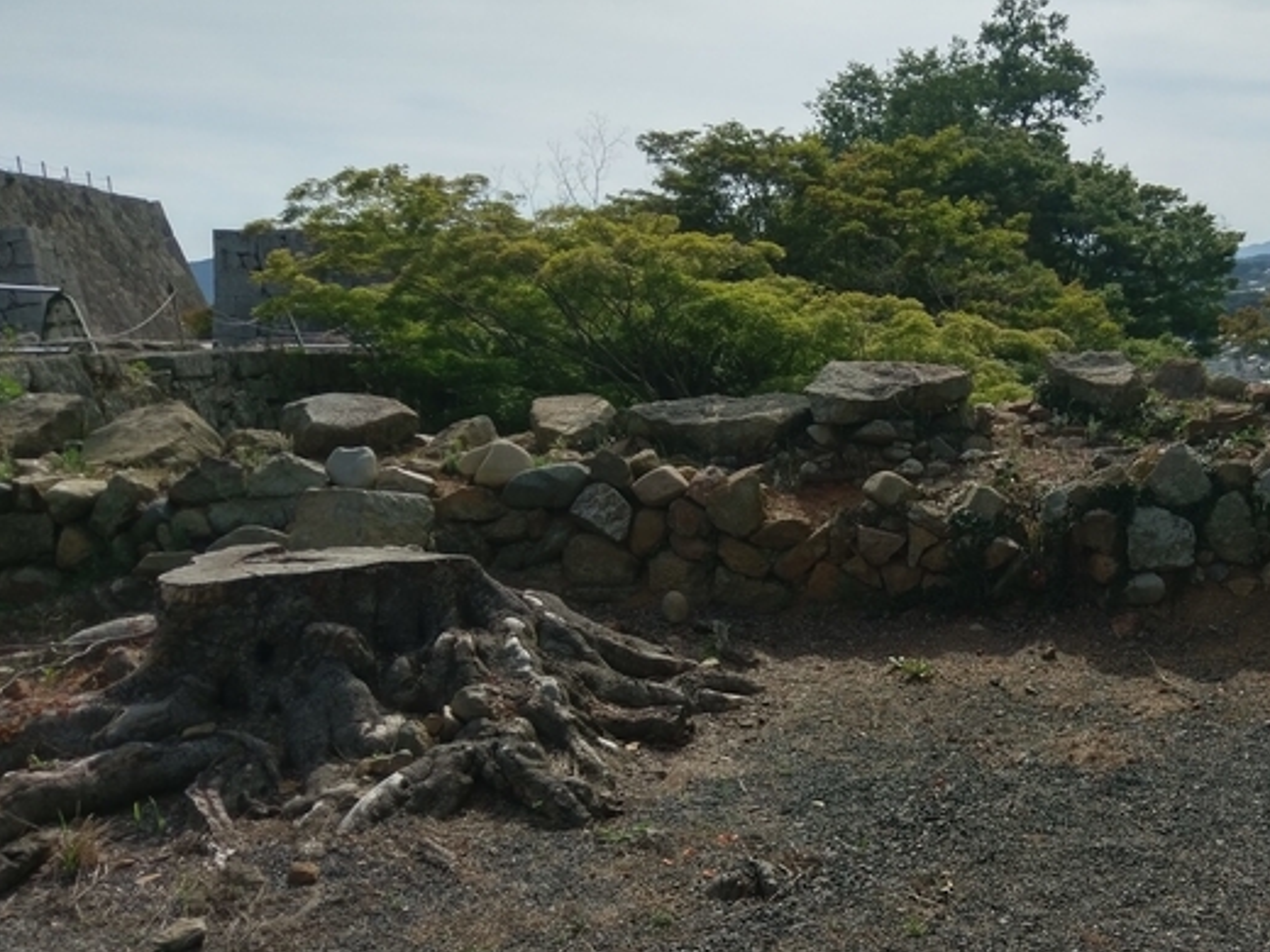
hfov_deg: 45.3
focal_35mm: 40
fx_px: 1468
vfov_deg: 35.4
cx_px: 940
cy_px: 674
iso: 125
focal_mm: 4.58
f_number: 1.8
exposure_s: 1/3840
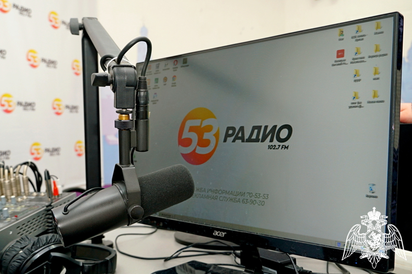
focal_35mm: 42
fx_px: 480
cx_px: 206
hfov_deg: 46.4
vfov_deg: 31.8
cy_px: 137
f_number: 5.6
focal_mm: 28
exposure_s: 1/80
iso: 500
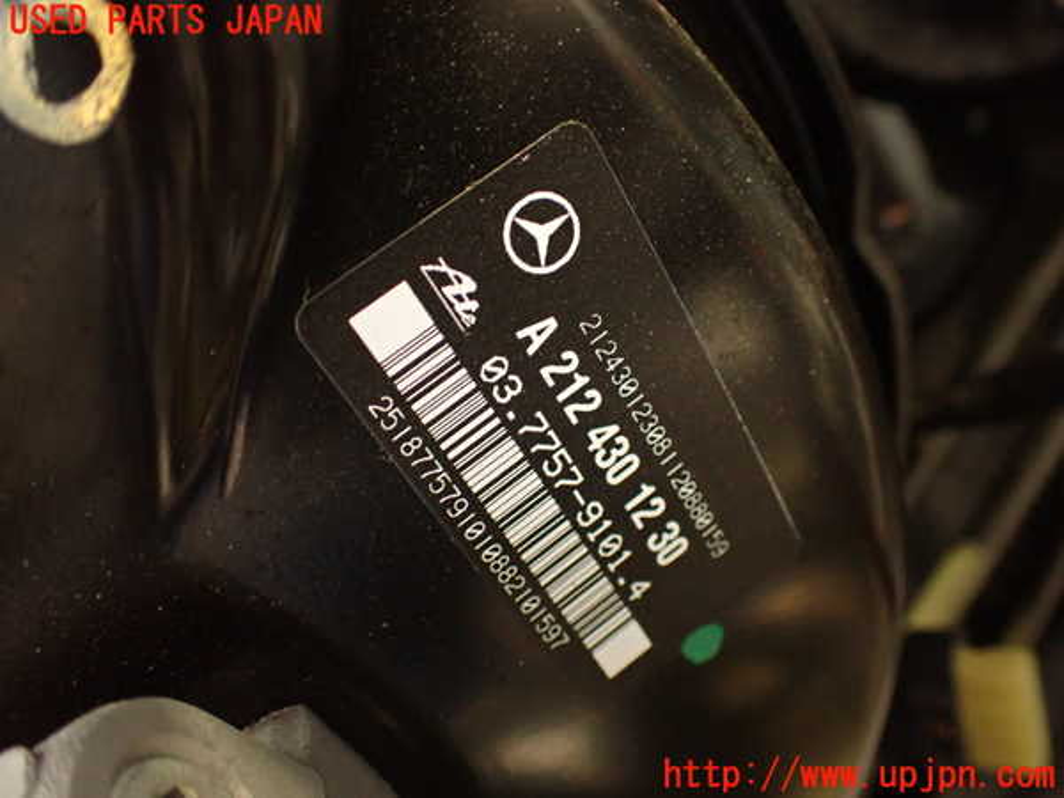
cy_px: 399
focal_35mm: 32
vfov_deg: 44.2
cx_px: 532
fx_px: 984
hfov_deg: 56.8
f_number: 2.4
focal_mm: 5.79
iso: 800
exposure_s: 1/30
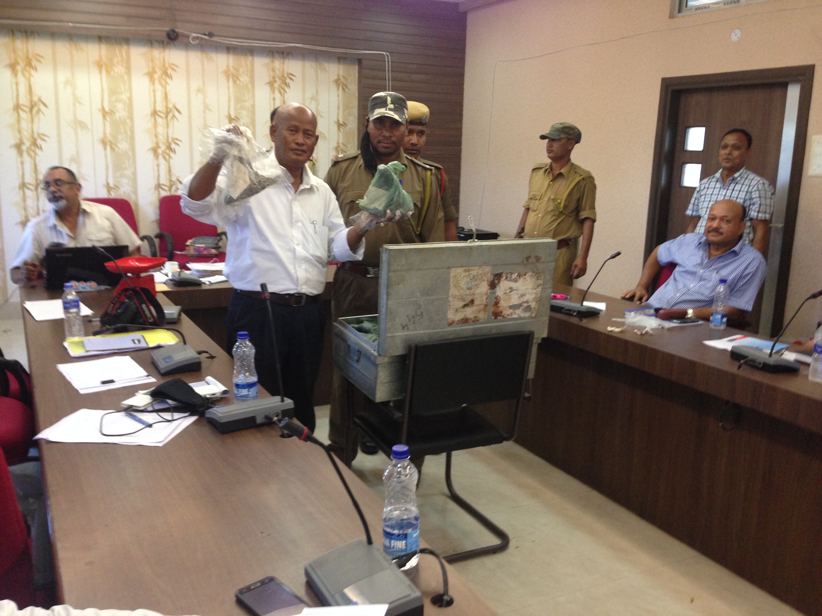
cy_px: 308
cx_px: 411
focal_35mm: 33
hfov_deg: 55.4
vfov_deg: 42.9
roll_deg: -3.0
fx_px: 784
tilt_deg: -14.4
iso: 200
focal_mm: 4.12
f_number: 2.4
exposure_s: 1/20
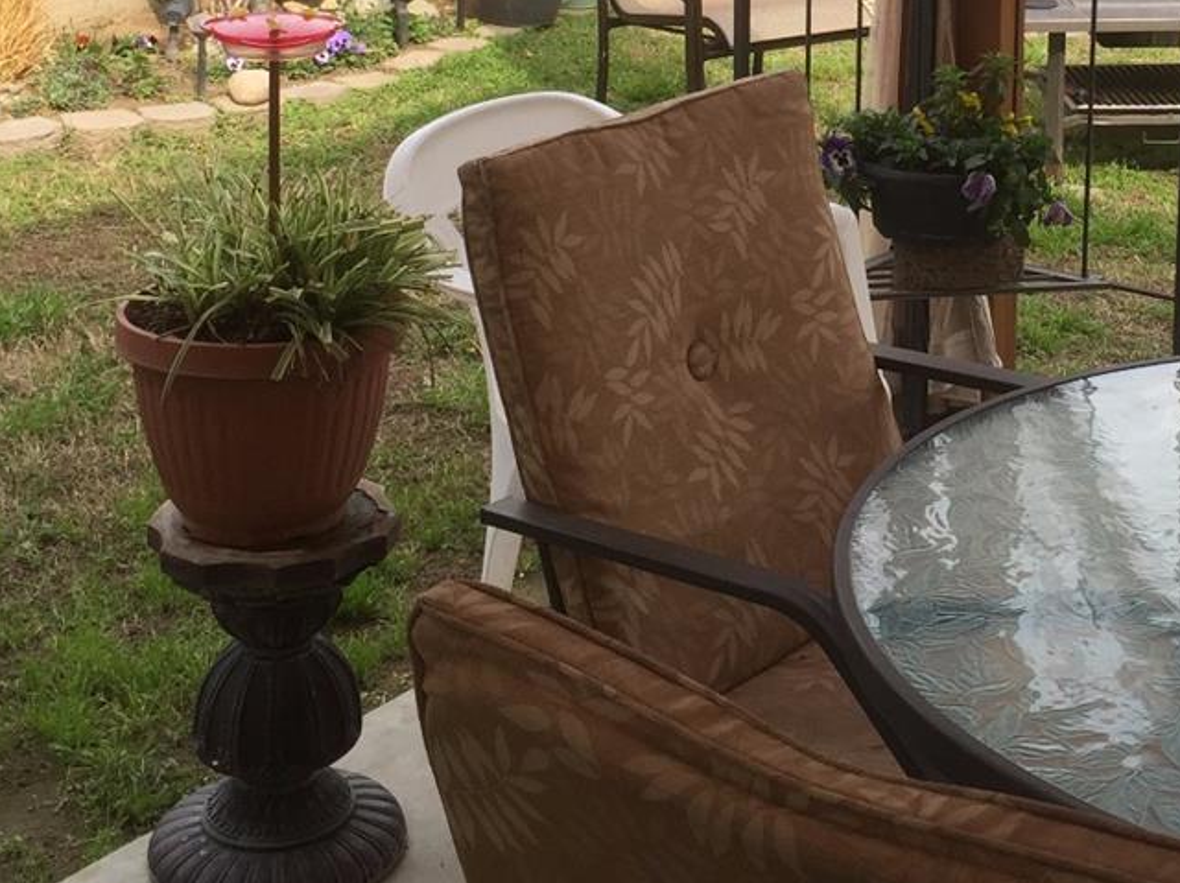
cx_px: 863
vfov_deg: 20.7
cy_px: -57
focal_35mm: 68
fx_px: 2316
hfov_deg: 28.2
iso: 32
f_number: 2.2
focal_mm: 4.15
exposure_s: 1/581
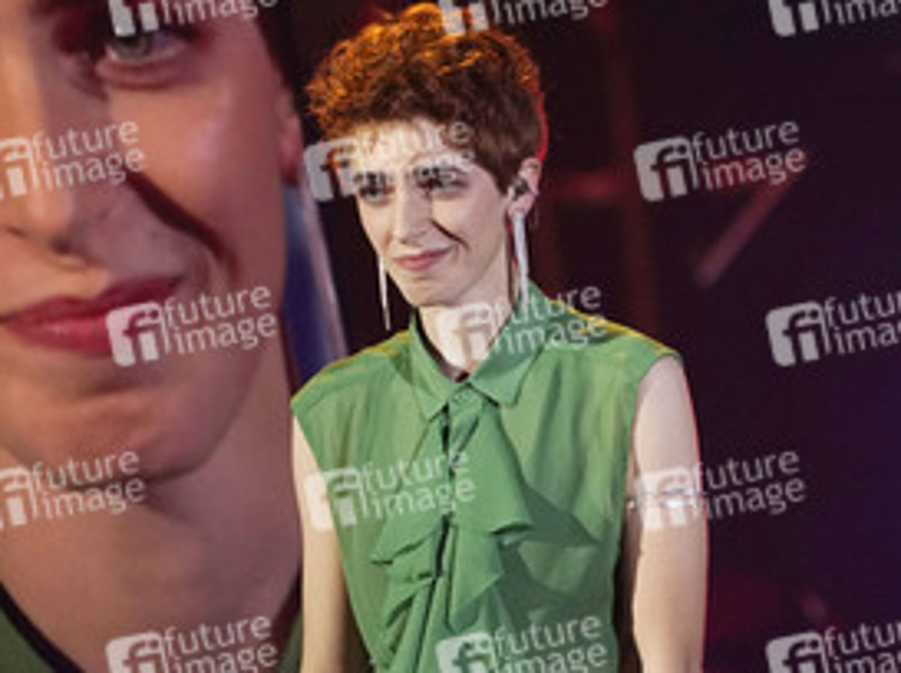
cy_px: 244
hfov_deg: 2.1
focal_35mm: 954
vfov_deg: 1.6
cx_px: 434
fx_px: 24798
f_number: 6.3
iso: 5000
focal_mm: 600
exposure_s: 1/160
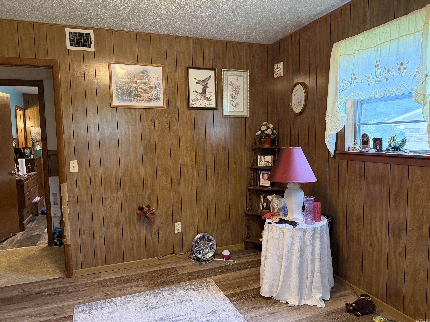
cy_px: 161
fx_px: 298
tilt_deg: -4.7
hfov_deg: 71.6
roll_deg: +1.7
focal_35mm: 24
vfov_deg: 56.8
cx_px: 215
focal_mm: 6.76
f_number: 1.78
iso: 640
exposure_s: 1/40
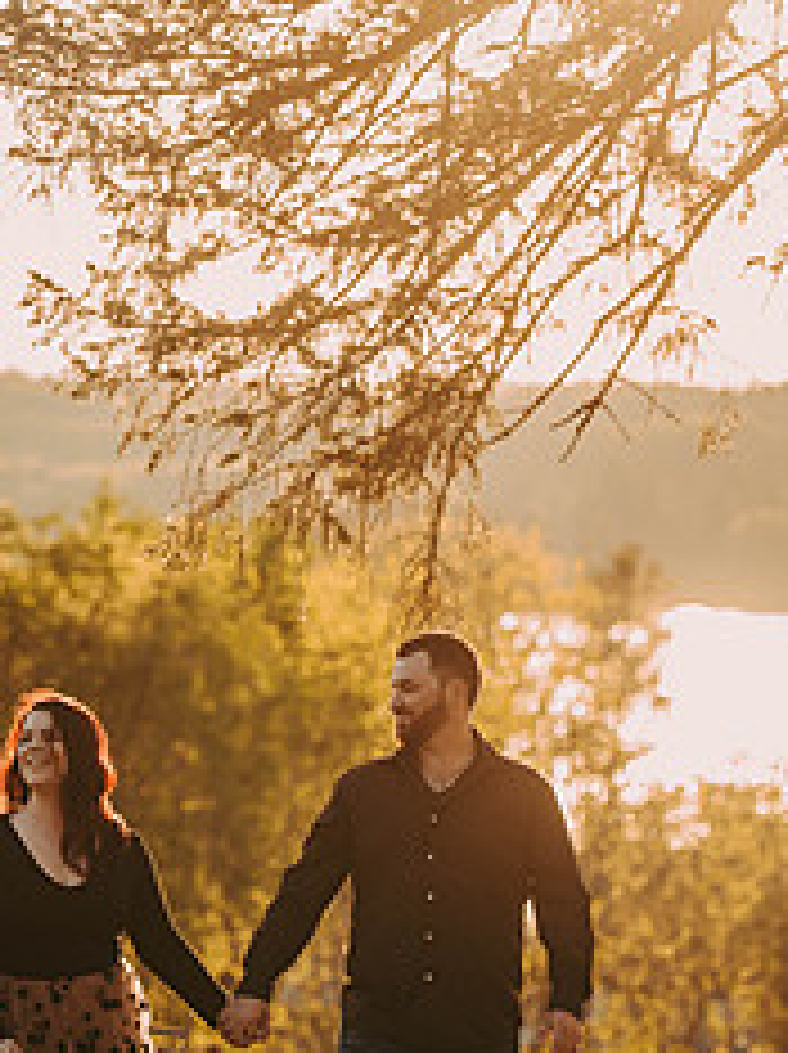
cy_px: 832
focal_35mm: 189
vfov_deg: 10.4
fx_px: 5747
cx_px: 243
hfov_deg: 7.8
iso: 250
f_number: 2.8
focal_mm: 102
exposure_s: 1/1250
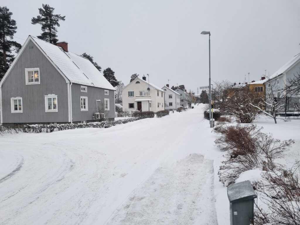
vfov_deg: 53.1
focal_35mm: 26
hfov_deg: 67.3
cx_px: 150
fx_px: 225
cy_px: 112
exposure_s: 1/100
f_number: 1.8
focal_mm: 5.4
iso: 64
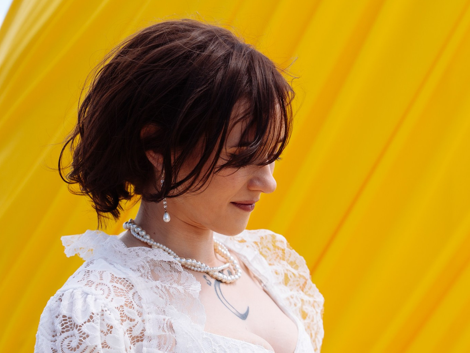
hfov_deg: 16.5
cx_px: 459
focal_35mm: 117
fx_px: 1589
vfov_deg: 12.5
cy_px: 341
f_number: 3.2
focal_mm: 50
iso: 125
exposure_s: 1/1250
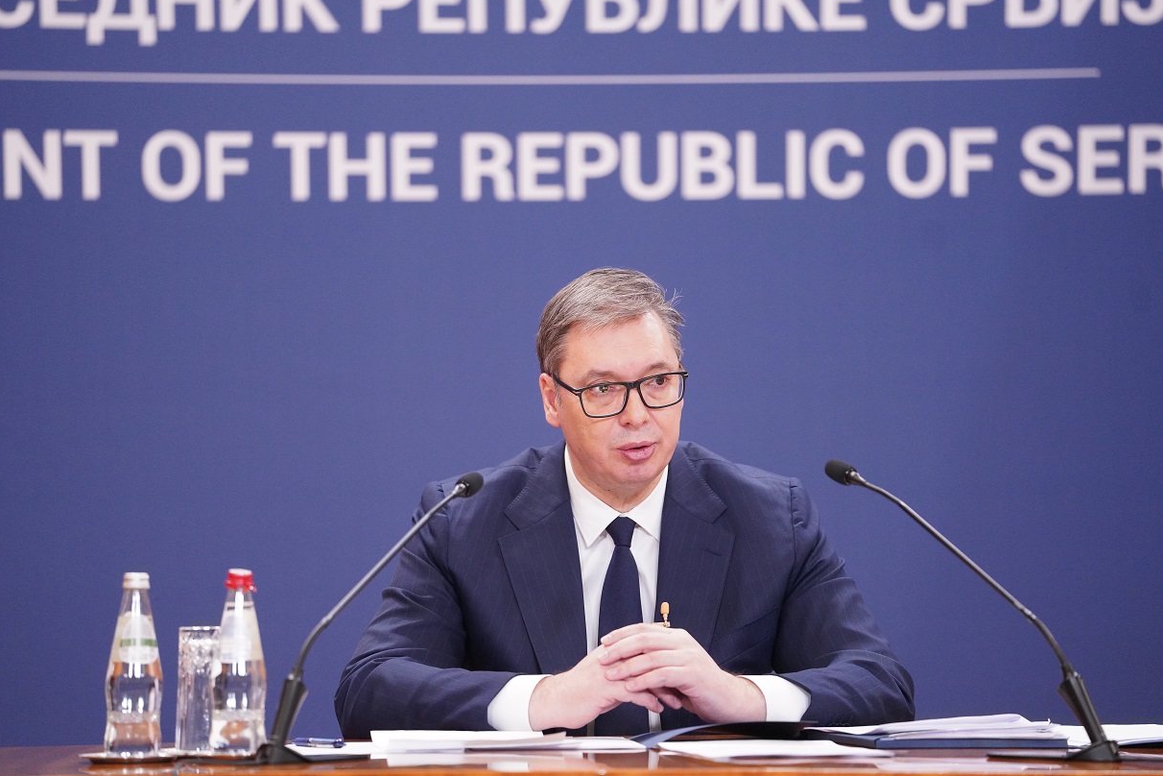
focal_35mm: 206
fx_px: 6654
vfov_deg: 6.7
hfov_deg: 10.0
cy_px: 388
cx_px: 590
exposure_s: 1/320
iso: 3200
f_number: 2.8
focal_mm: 200
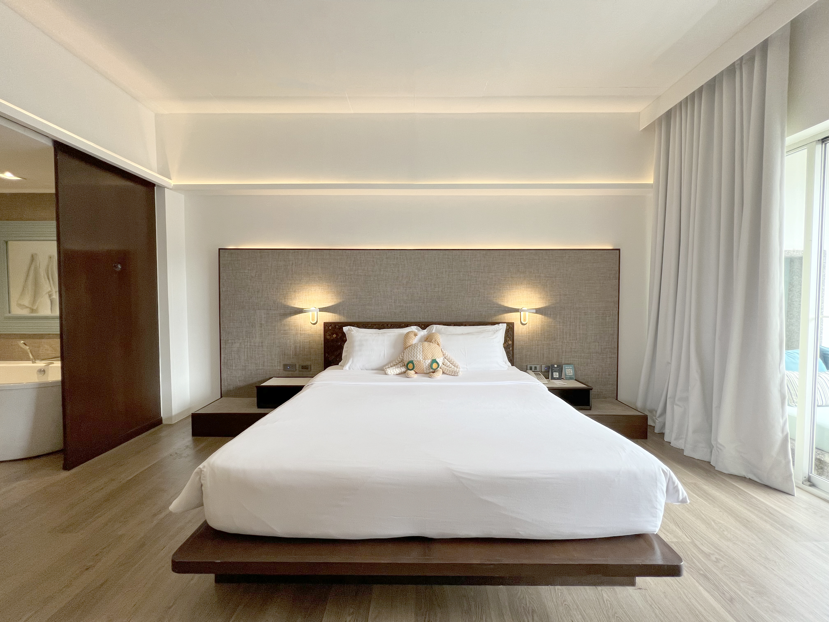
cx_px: 414
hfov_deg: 106.2
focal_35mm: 13
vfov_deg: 89.9
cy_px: 311
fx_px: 311
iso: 100
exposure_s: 1/100
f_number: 1.8
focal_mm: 1.57
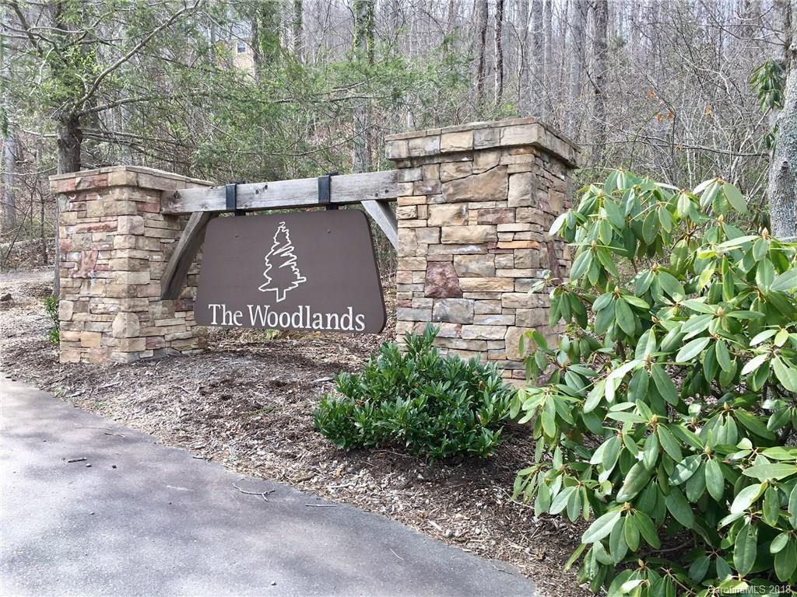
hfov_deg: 61.7
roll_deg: -0.7
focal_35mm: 29
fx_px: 668
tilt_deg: -1.2
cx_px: 398
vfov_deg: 48.2
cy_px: 298
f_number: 2.2
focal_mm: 4.15
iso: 25
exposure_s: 1/231
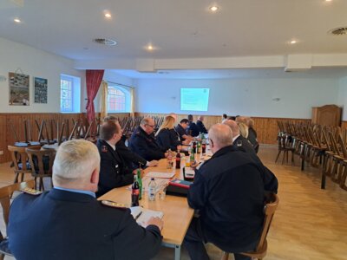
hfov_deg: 71.6
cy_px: 130
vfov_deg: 56.8
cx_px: 174
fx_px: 241
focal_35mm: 24
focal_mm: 5.23
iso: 500
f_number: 1.8
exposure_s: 1/50
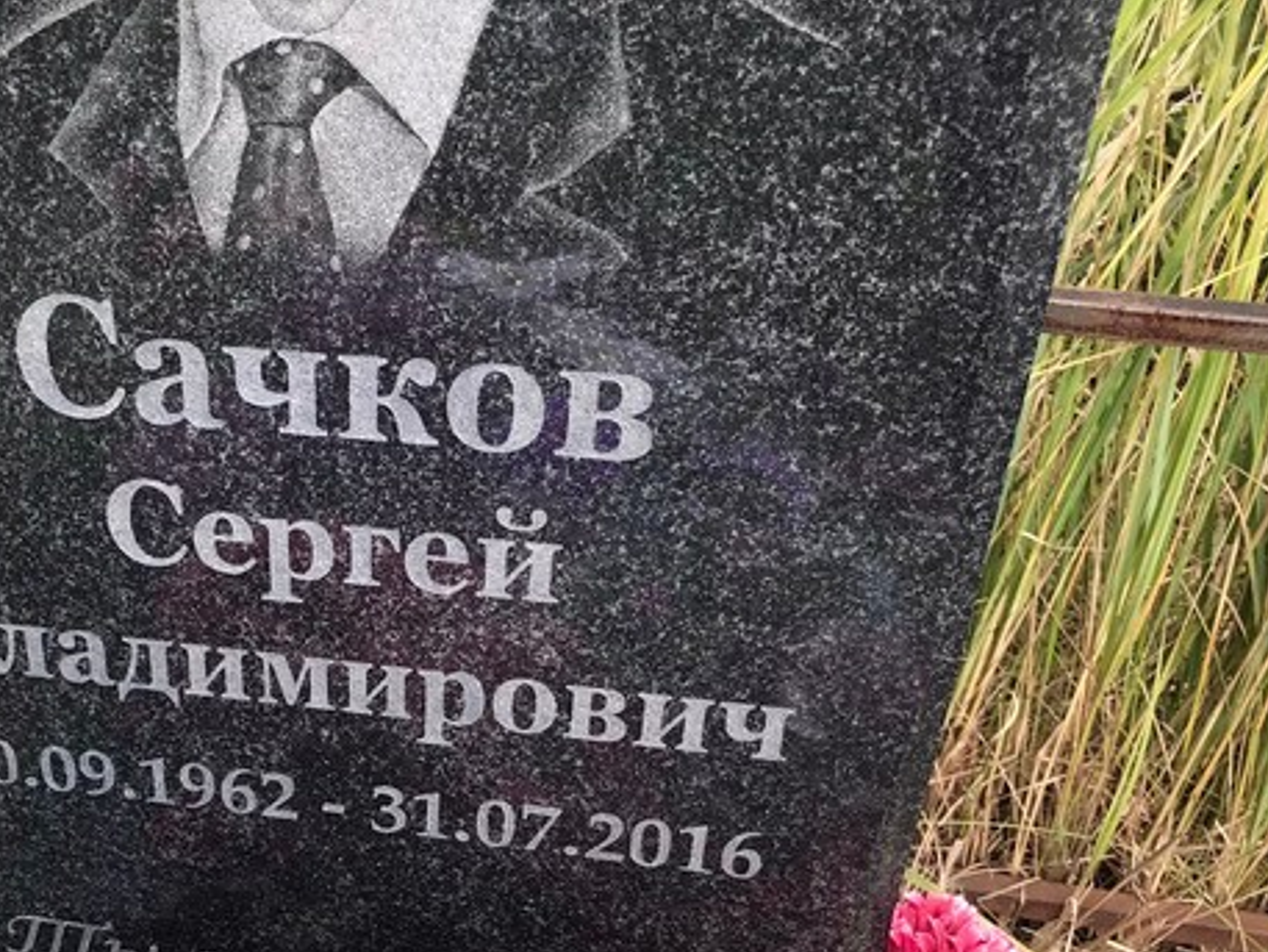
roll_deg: +2.1
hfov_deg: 37.7
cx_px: 289
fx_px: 1795
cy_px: 697
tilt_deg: -40.0
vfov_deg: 29.3
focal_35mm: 49
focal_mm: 3.99
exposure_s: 1/311
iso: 20
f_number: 1.8
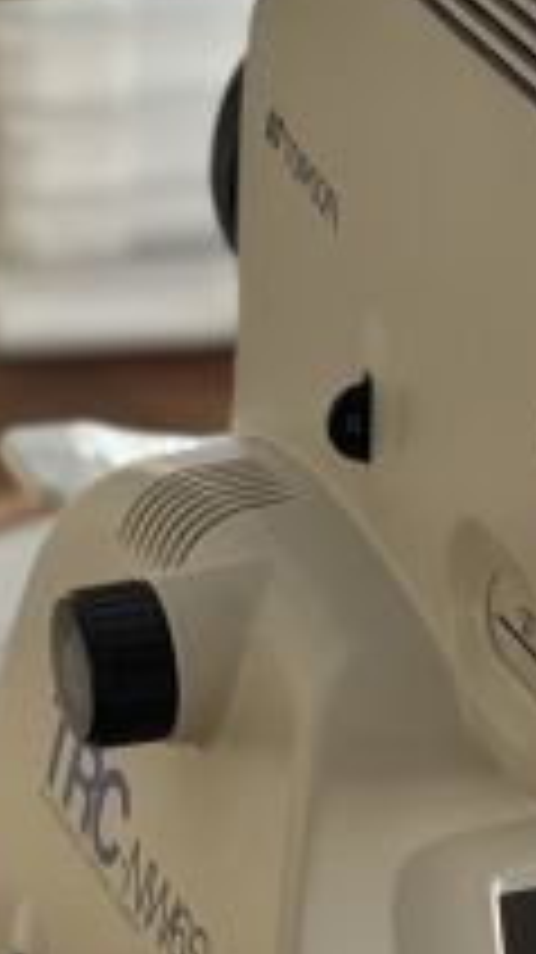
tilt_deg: -30.1
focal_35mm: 185
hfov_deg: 6.5
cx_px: 640
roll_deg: -3.5
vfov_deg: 11.5
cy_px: 1006
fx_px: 4682
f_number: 1.78
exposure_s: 1/102
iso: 100
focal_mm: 6.76
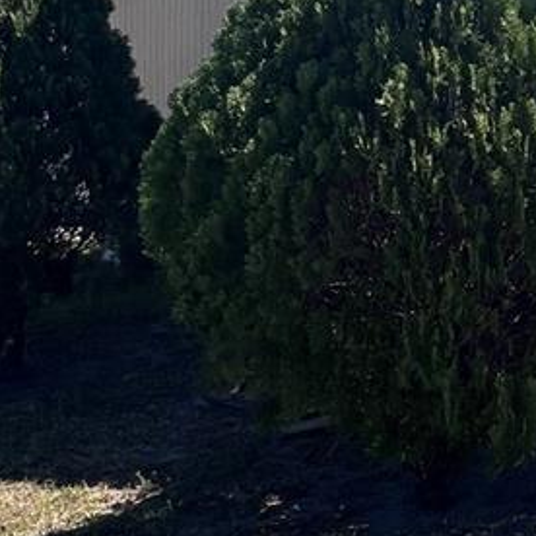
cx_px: 777
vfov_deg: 33.2
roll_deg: -0.7
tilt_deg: +0.0
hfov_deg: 26.2
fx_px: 876
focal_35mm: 50
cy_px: 122
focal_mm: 1.57
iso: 32
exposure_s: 1/903
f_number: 1.8
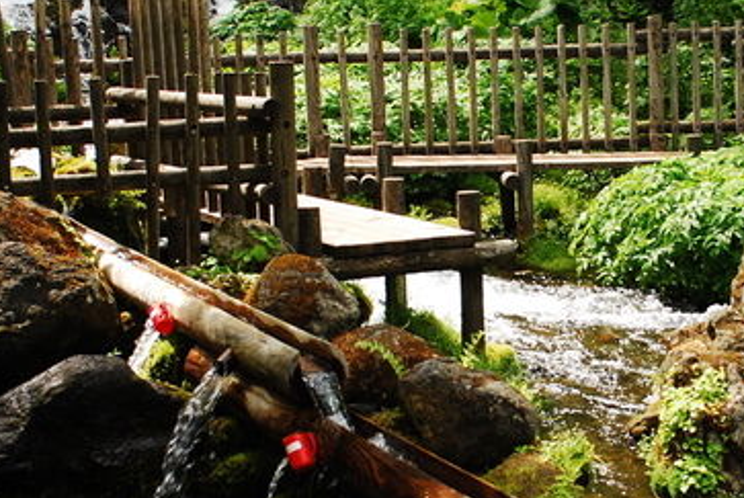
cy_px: 275
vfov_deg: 18.5
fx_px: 1531
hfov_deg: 27.2
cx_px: 493
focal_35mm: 74
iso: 200
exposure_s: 1/160
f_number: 6.3
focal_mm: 22
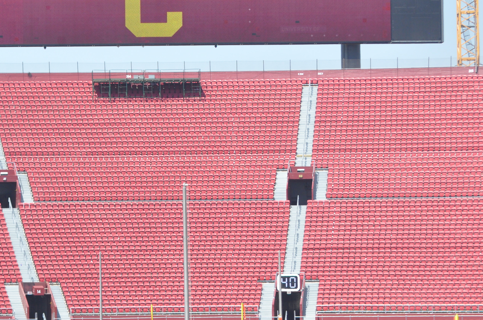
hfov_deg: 8.3
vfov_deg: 5.5
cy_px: 122
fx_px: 3323
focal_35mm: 248
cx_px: 95
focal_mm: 98
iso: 400
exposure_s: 1/1250
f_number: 5
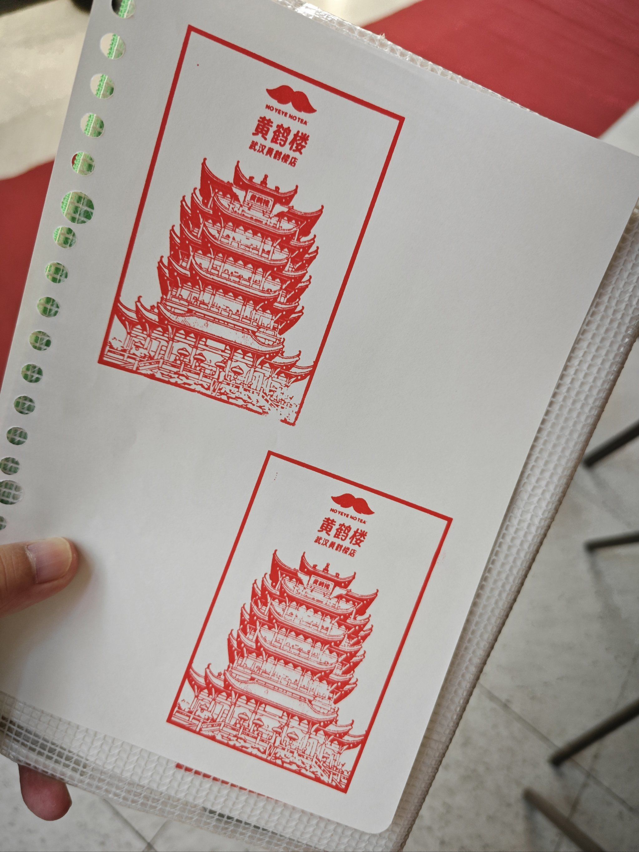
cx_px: 320
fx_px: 566
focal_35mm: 23
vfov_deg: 73.9
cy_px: 426
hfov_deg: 58.9
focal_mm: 5.43
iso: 320
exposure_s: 1/100
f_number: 1.8
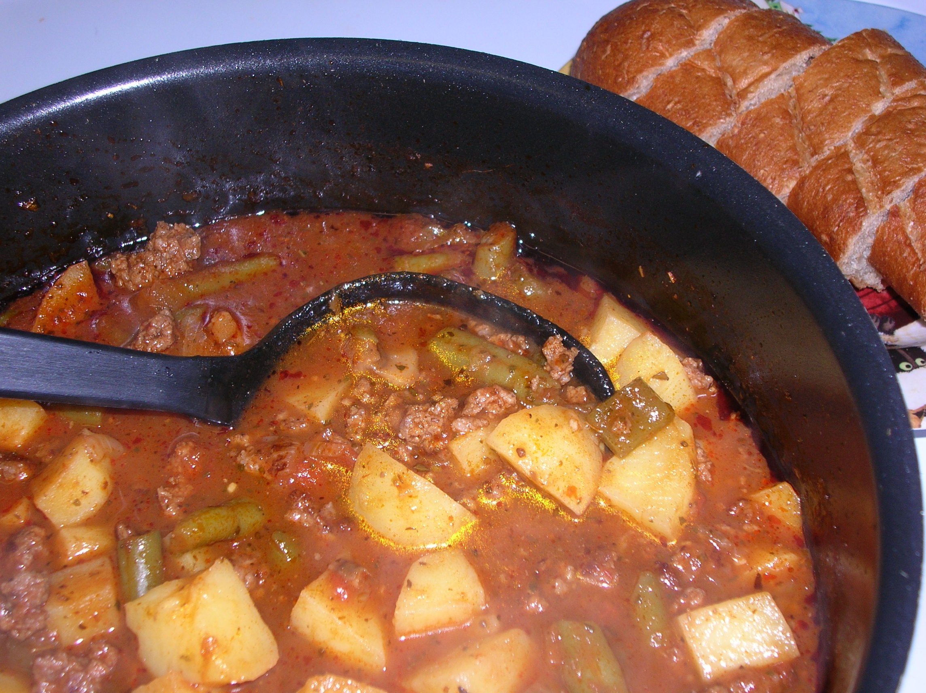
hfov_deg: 39.7
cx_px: 463
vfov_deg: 30.2
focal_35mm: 48
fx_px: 1283
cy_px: 346
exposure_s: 1/60.1
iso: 50
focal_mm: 8
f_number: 3.2
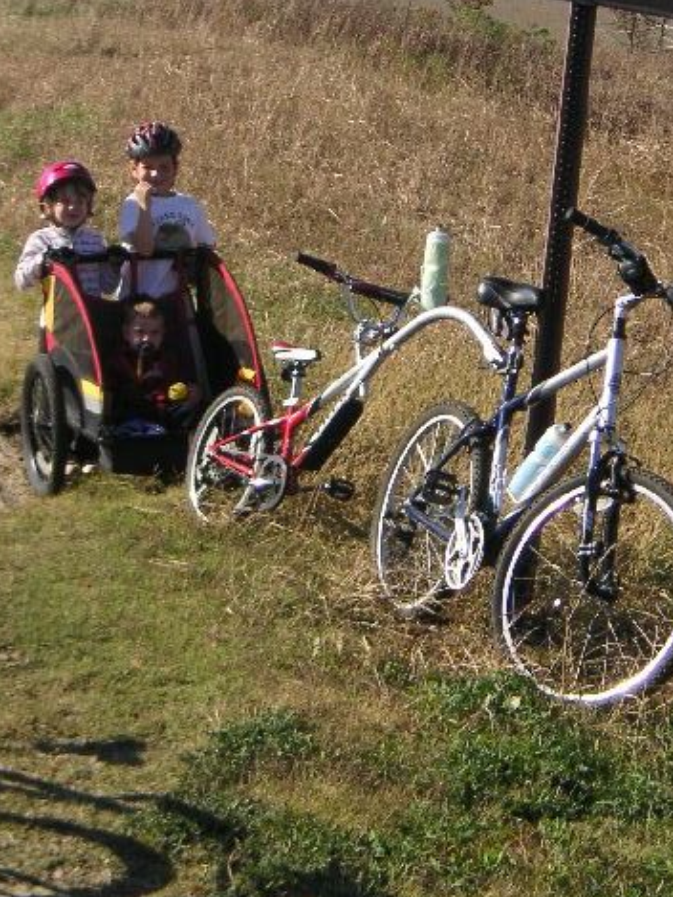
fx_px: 2695
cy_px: 302
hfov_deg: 14.2
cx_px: 340
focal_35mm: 104
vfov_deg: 18.8
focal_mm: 10.2
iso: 50
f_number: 3.9
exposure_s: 1/750
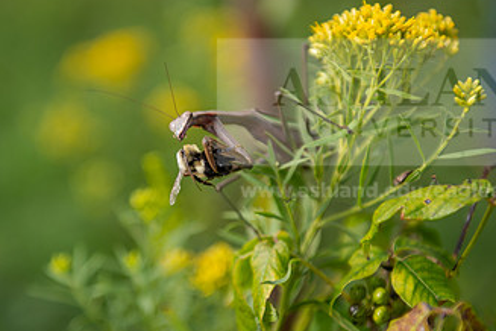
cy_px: 222
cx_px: 171
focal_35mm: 124
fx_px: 1708
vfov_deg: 11.0
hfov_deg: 16.5
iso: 80
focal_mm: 70
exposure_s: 1/400
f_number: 3.2
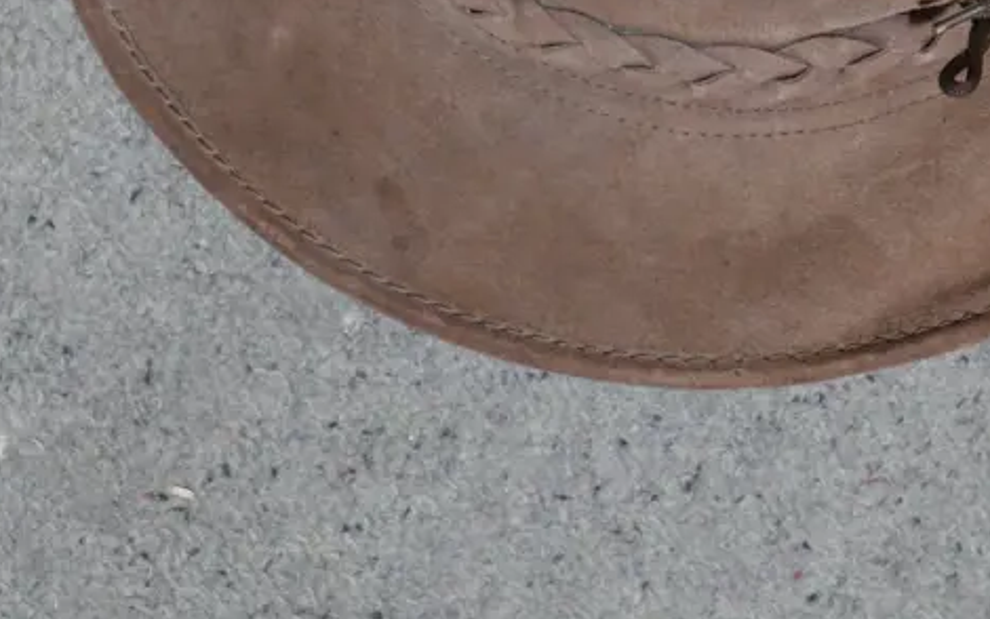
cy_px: -144
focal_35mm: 194
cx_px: 895
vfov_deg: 6.7
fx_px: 5236
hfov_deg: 10.7
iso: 1600
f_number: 5.6
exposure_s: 1/100
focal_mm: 42
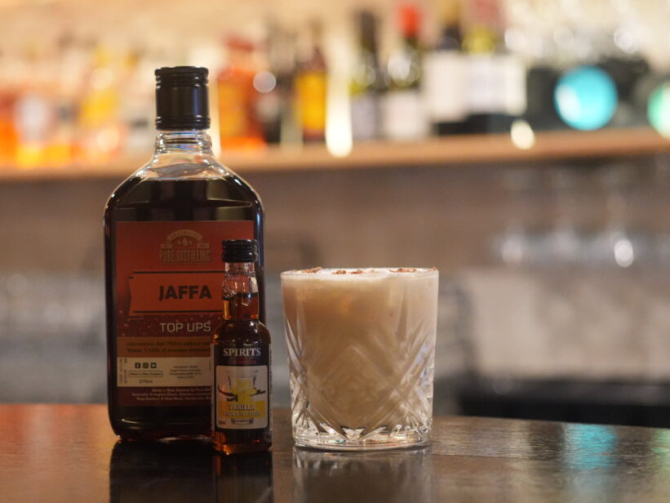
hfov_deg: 27.0
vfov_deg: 20.4
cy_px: 274
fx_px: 1394
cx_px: 281
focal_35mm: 72
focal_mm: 40
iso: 5000
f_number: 2.5
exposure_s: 1/160
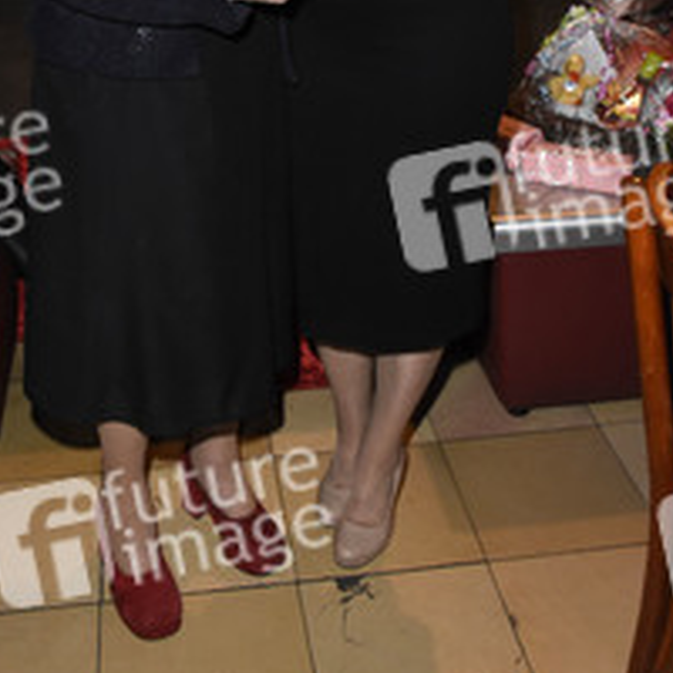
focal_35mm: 56
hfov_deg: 30.4
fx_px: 1232
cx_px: 256
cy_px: 24
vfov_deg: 28.9
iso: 2500
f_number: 6.3
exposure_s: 1/60
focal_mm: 22
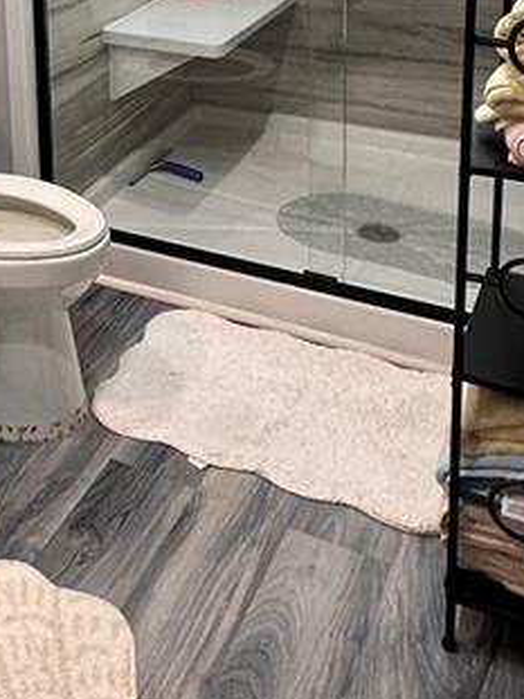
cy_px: -97
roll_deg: +2.7
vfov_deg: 31.1
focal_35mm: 54
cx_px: -25
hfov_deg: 25.4
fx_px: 1091
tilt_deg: -9.5
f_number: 2.2
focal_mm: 2.22
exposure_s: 1/120
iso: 160
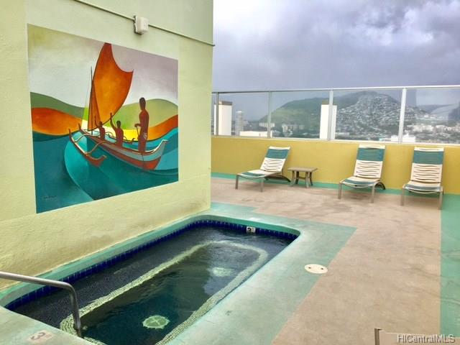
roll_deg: -1.2
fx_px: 385
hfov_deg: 61.7
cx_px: 230
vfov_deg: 48.2
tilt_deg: -6.5
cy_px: 172
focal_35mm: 29
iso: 25
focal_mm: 4.15
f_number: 2.2
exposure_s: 1/1221
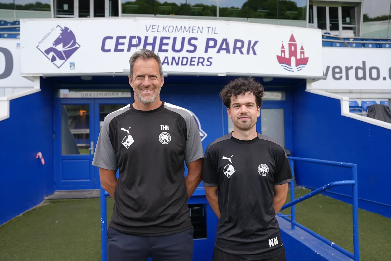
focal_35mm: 29
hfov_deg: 63.6
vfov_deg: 45.0
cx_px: 196
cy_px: 130
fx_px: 315
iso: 80
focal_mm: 29
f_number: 4
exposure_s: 1/160
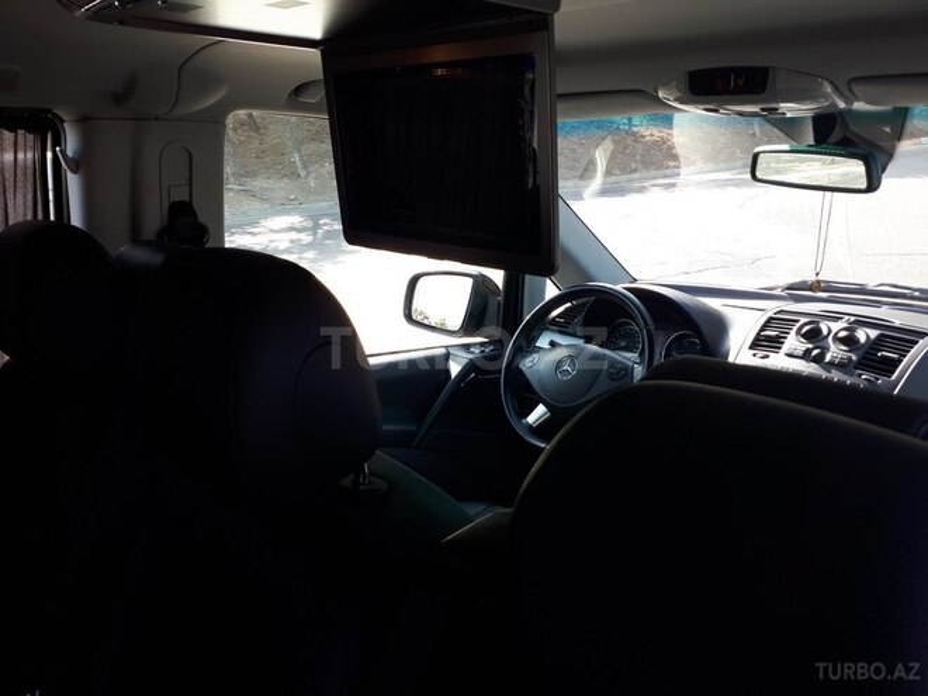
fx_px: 724
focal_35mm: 27
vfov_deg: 51.4
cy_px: 348
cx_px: 464
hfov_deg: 65.3
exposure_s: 1/125
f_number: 1.9
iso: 40
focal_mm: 3.6
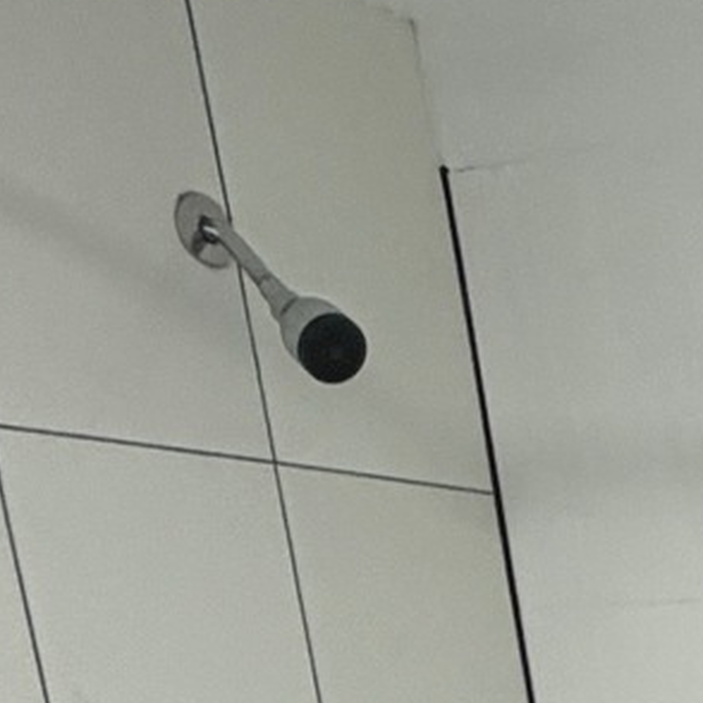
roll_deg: +1.2
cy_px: 1533
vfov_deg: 14.1
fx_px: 2229
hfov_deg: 13.7
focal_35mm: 97
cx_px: 1619
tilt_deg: -17.2
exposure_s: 1/120
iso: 160
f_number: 2.2
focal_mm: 2.22
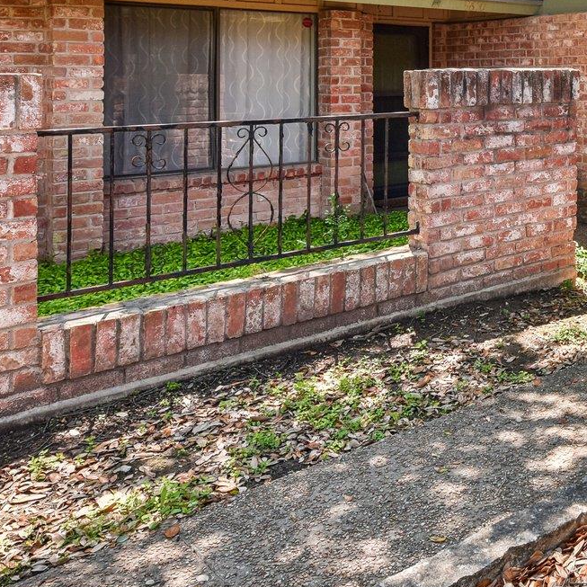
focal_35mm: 40
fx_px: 767
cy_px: 69
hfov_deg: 34.8
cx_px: 673
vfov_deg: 39.2
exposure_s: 1/60
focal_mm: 15
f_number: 8
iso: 100
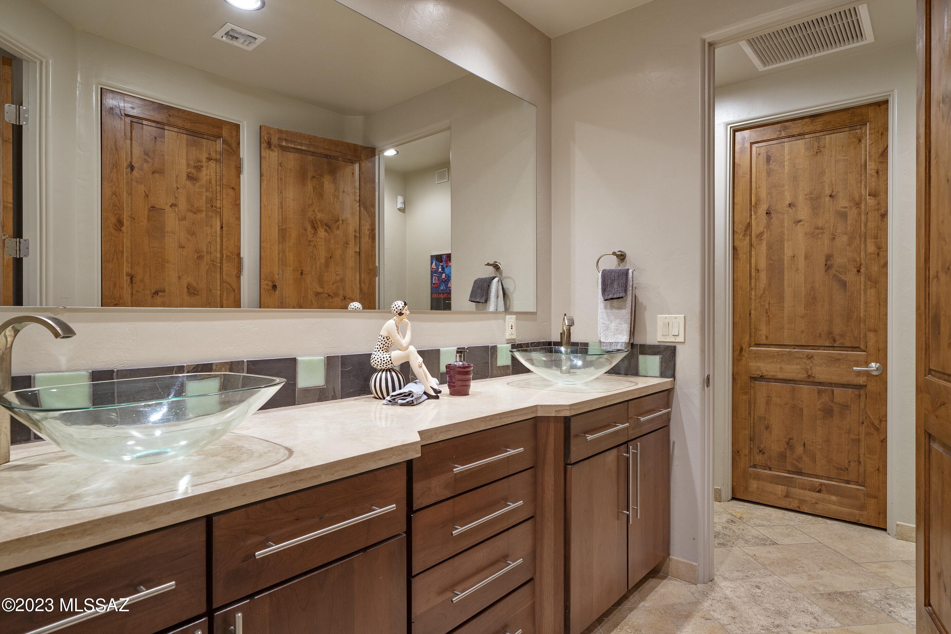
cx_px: 476
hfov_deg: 90.0
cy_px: 317
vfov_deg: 67.4
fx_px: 475
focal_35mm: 18
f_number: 10
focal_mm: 18
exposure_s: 1
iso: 200
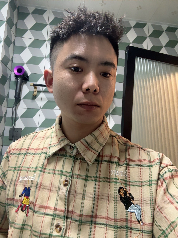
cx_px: 89
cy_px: 119
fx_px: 370
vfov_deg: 35.5
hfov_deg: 27.0
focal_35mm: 54
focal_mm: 2.69
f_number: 1.9
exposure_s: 1/25
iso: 320
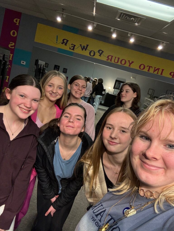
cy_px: 116
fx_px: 201
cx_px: 87
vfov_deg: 60.0
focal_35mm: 30
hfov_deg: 46.8
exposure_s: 1/60
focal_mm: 2.69
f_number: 1.9
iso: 80
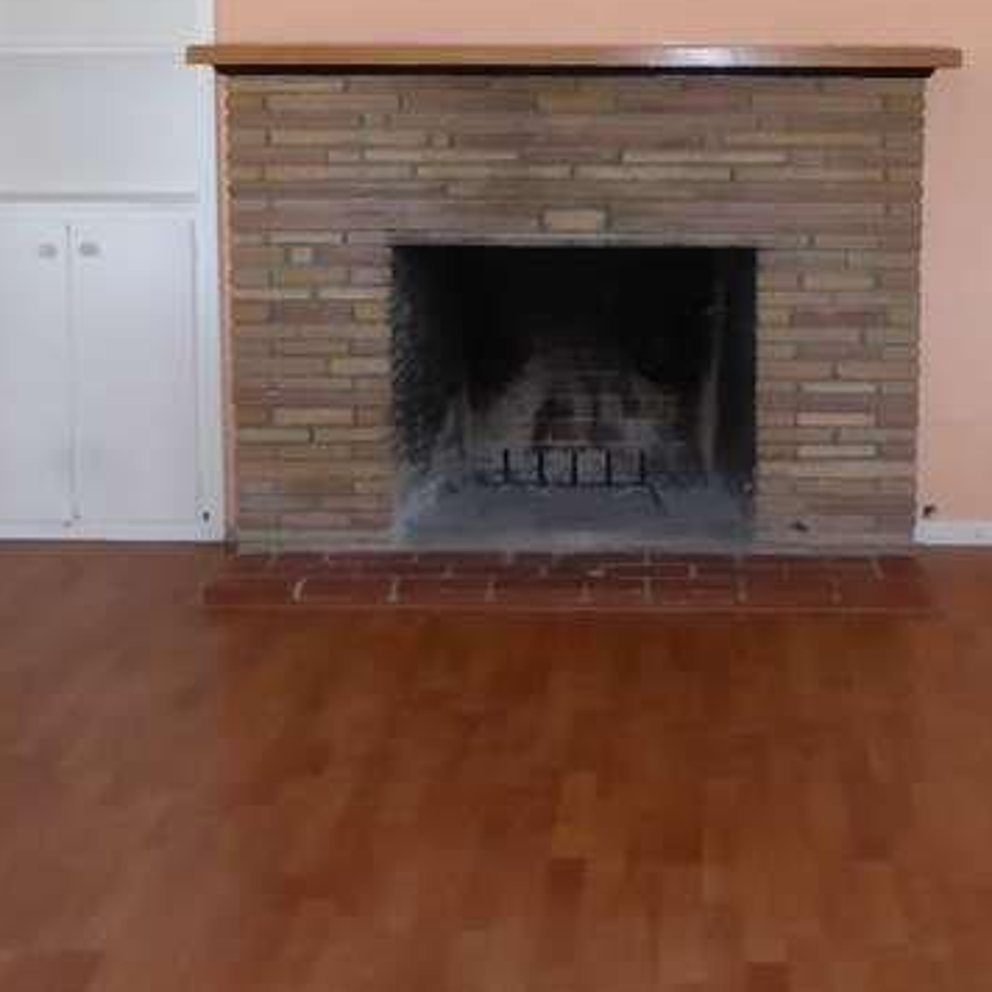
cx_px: 685
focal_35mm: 61
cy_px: 203
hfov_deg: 27.9
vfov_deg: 27.6
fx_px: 1978
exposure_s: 1/60
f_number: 3.5
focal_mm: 4.3
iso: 400
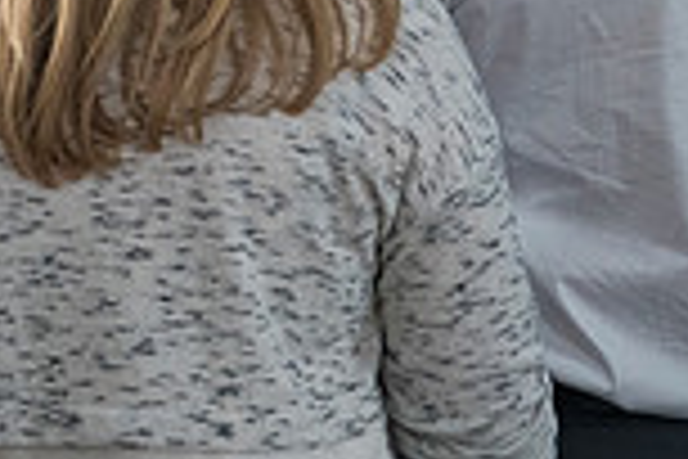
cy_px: -317
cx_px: 324
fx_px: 8714
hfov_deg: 4.5
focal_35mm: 456
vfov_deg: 3.0
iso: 4000
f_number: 5.6
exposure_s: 1/250
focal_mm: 120
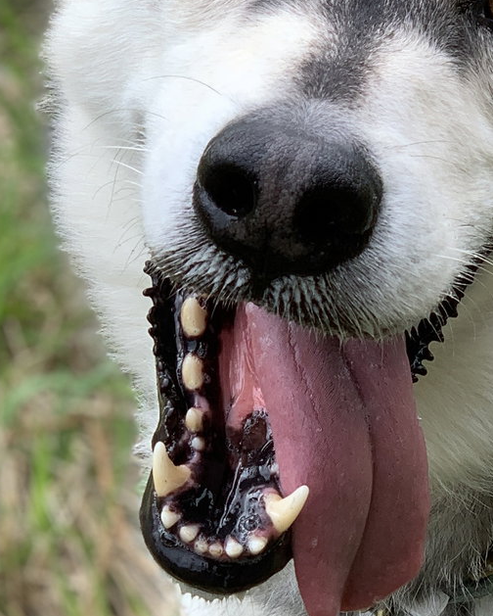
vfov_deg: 11.2
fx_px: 3134
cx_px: 348
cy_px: 516
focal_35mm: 172
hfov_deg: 9.0
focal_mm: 6
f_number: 2.4
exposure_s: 1/209
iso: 16
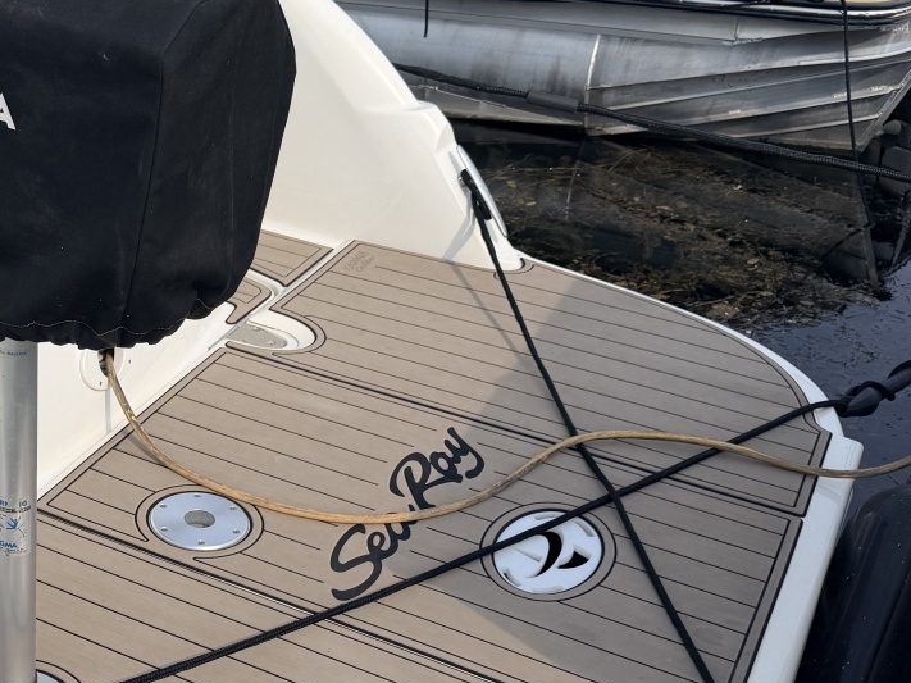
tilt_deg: -32.8
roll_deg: +0.1
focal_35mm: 54
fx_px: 1421
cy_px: 493
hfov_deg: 33.9
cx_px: 113
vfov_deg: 26.7
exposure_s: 1/5714
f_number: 1.78
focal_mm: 6.76
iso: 80
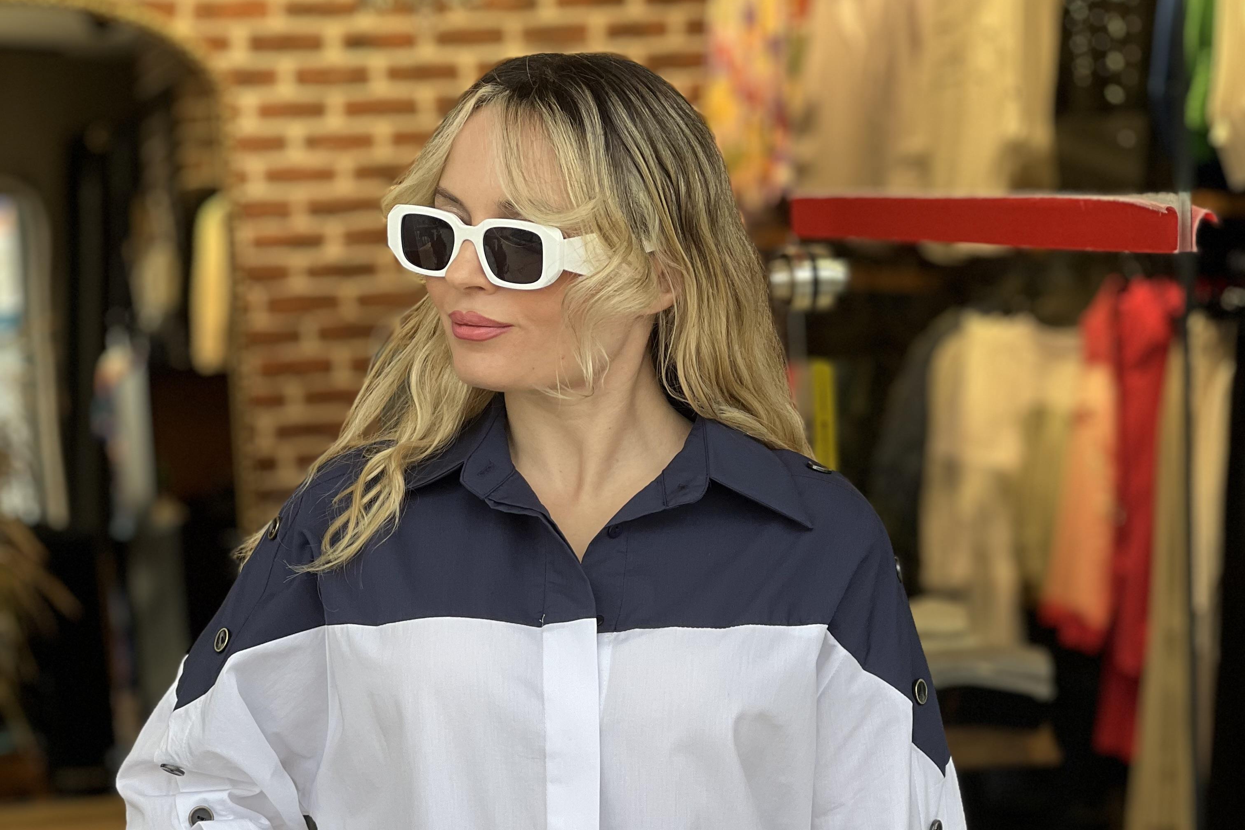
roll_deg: +1.7
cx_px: 623
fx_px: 3700
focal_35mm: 107
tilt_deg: -6.8
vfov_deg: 12.7
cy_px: 652
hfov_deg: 19.1
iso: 32
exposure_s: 1/100
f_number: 2.8
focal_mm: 9
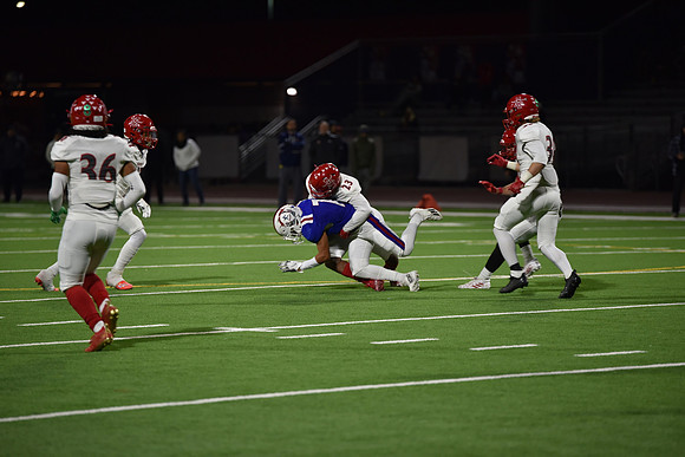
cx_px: 342
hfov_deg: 10.3
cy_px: 228
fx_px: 3806
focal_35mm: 200
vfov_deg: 6.9
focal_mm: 200
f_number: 2.8
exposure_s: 1/500
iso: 1250
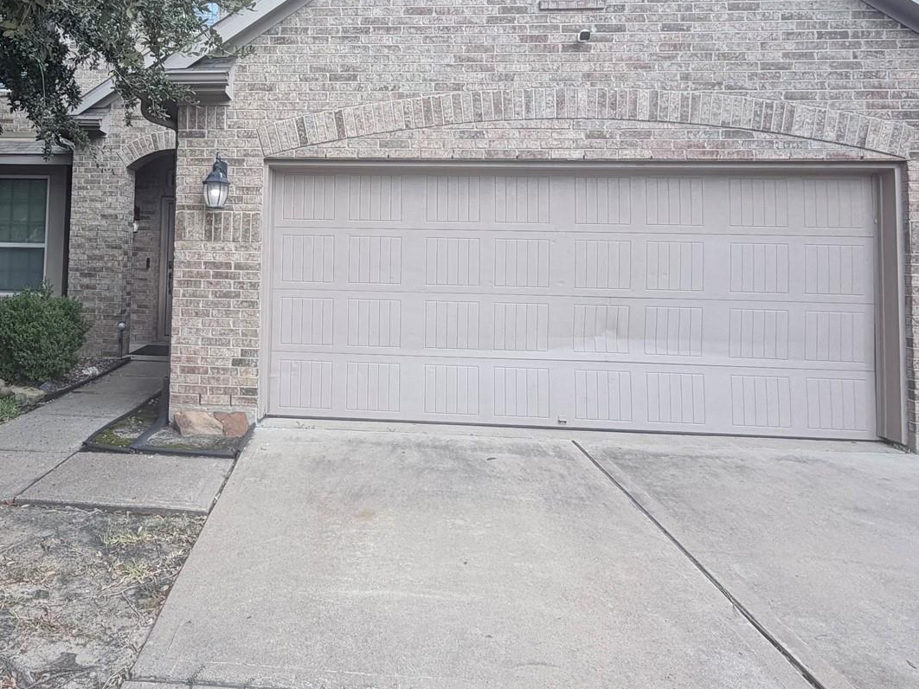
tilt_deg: +3.7
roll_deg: -1.0
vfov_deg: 50.3
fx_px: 717
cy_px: 224
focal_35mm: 27
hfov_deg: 63.3
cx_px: 290
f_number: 2.2
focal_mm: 2.22
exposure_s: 1/502
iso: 40
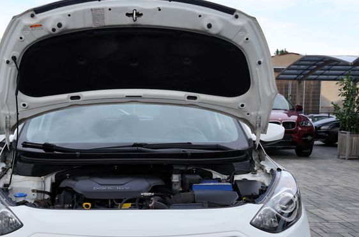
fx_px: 527
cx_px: 133
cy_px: 192
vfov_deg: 24.9
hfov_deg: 37.4
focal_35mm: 53
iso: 100
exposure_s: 1/160
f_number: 6.3
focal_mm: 29
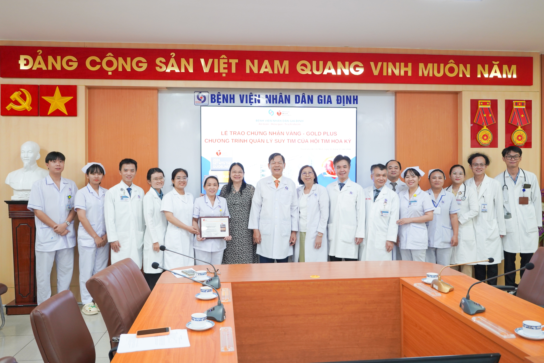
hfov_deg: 63.7
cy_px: 182
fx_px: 438
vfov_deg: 45.0
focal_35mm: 29
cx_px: 272
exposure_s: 1/80
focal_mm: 29
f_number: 4
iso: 1000
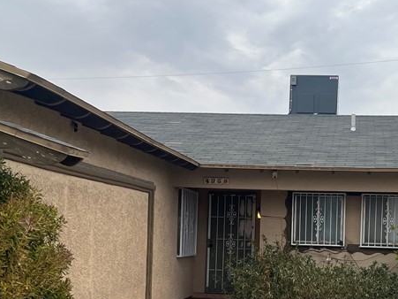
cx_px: 278
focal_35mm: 59
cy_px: 232
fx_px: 678
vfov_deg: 24.5
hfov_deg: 32.3
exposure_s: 1/3745
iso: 50
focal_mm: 5.1
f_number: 1.6
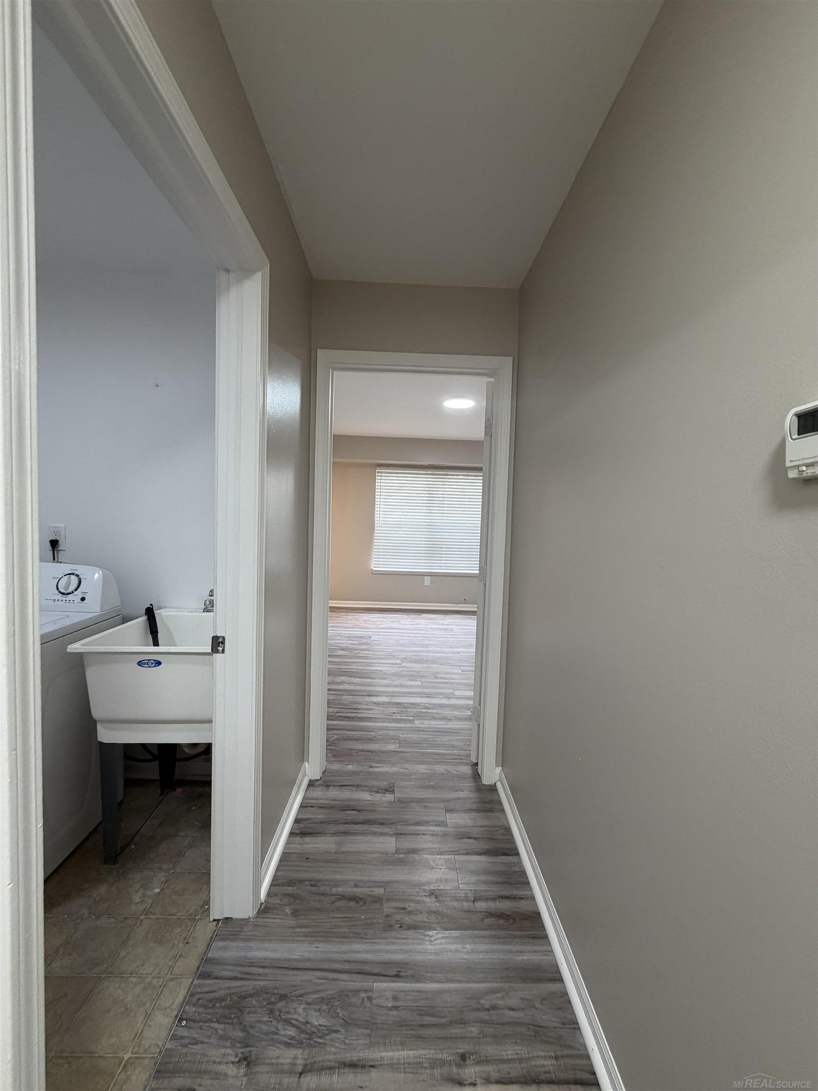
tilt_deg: -3.4
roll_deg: -1.7
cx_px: 409
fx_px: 441
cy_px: 546
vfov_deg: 102.1
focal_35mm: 14
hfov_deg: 85.7
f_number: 2.2
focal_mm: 2.22
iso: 160
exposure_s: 1/60
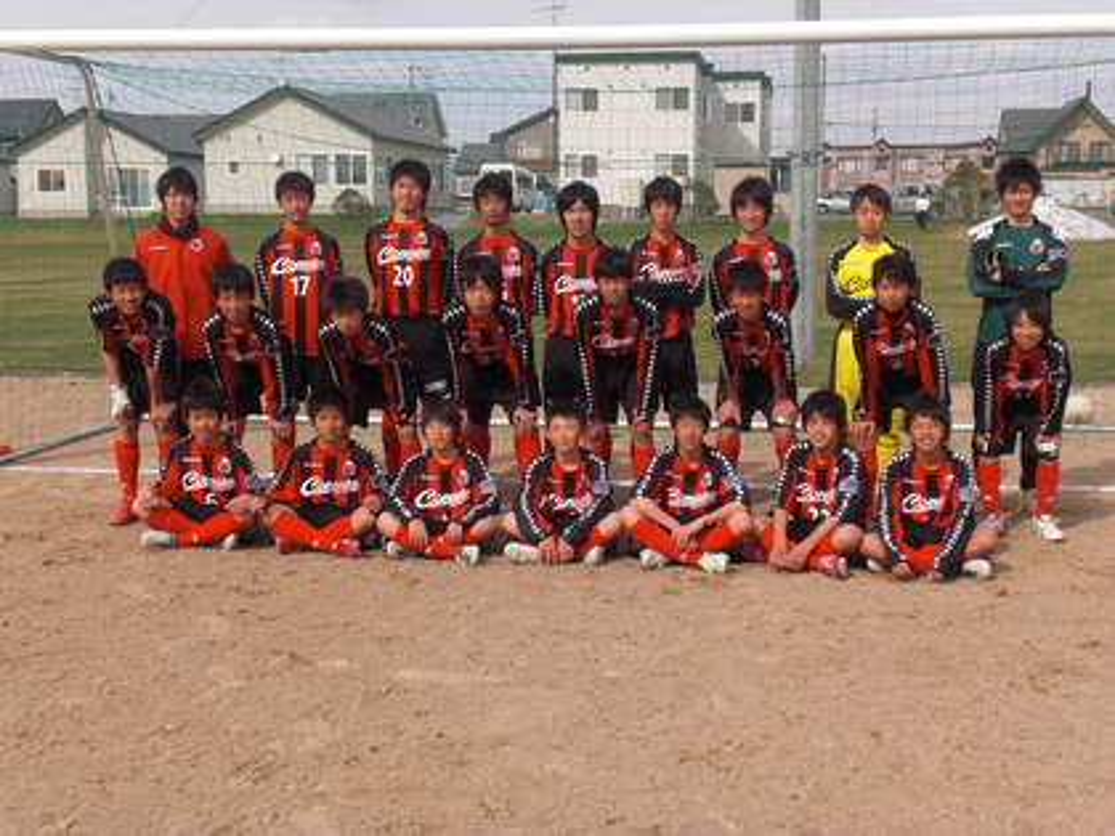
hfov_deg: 37.5
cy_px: 418
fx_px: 1643
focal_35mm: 51
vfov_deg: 28.6
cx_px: 558
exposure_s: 1/250
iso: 64
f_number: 6.4
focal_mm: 8.44
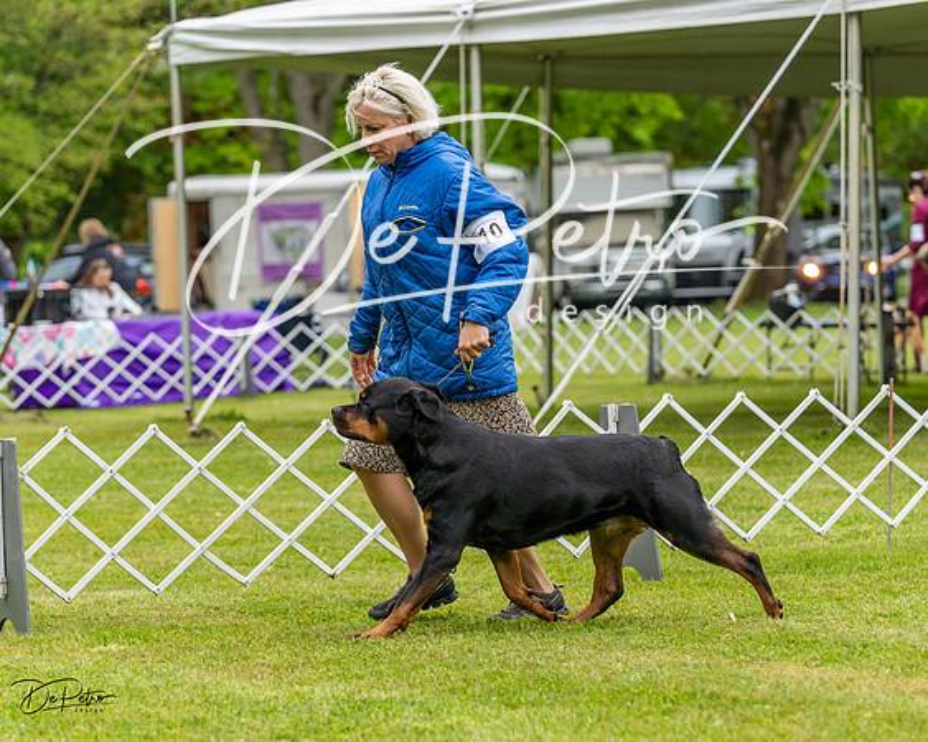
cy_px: 371
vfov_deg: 11.3
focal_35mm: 136
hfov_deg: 14.1
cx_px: 464
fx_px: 3741
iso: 640
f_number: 4
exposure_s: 1/800
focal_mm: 121
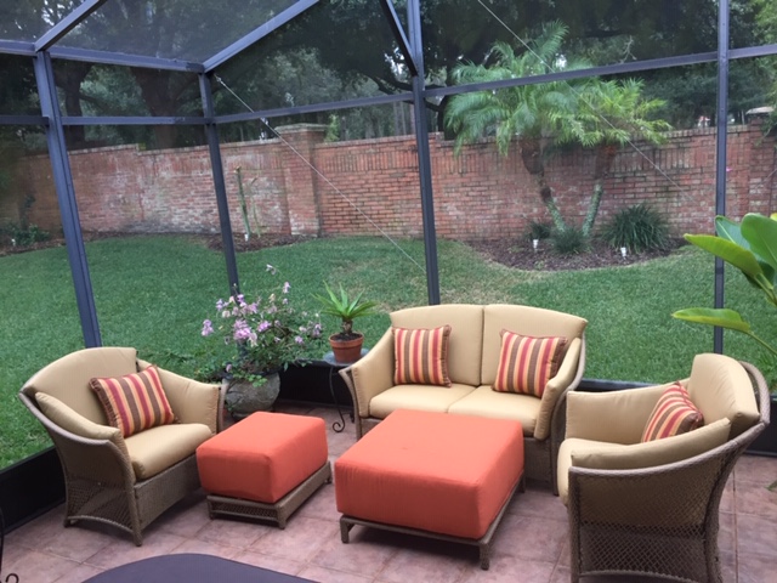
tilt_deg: -12.7
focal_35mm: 29
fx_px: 651
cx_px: 388
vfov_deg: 48.2
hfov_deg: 61.7
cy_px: 292
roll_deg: +4.5
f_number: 2.2
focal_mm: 4.15
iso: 80
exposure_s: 1/30
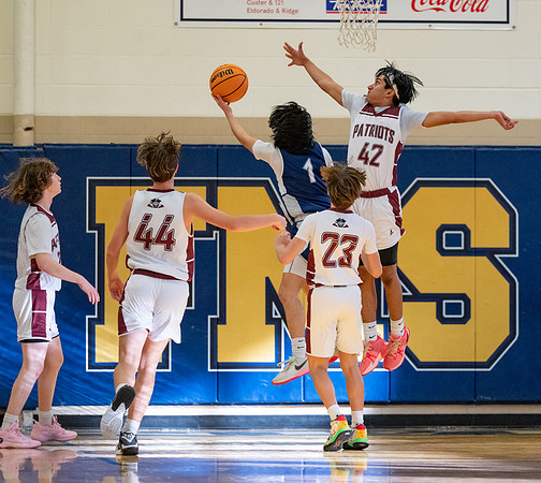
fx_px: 4542
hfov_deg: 6.8
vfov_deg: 6.1
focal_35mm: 271
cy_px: 235
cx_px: 371
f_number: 2.8
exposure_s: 1/1000
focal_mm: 200
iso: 5000
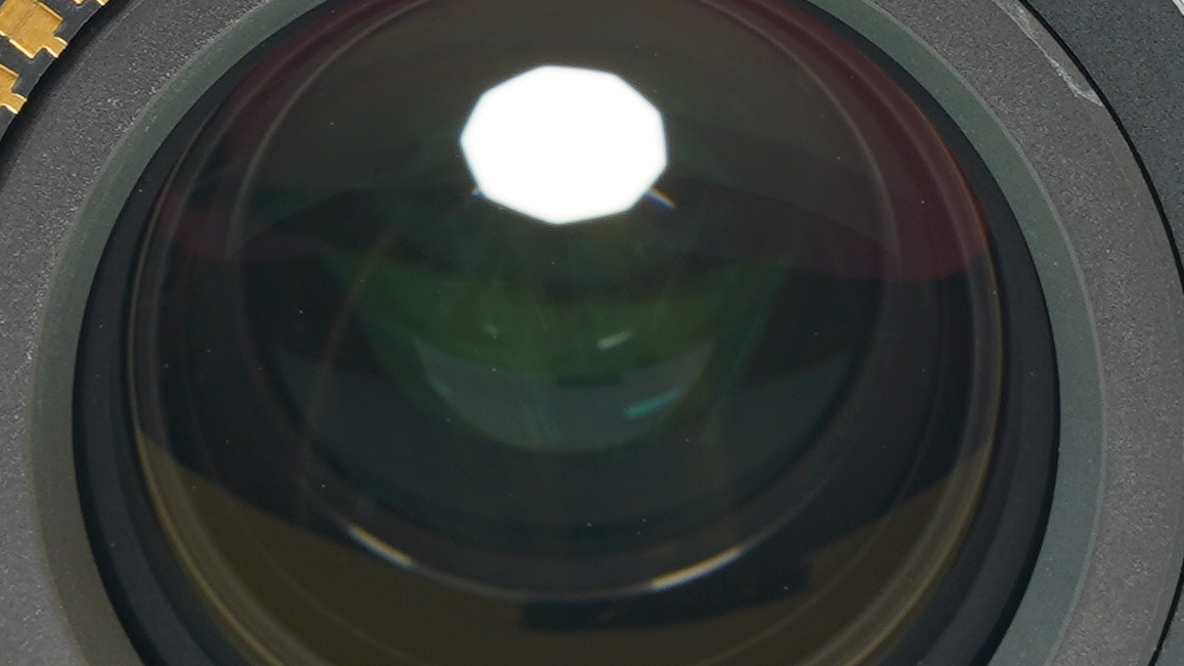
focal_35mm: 489
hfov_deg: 4.4
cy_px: -440
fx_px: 15353
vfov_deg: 2.5
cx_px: 615
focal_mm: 90
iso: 200
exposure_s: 1/1.25
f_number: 11
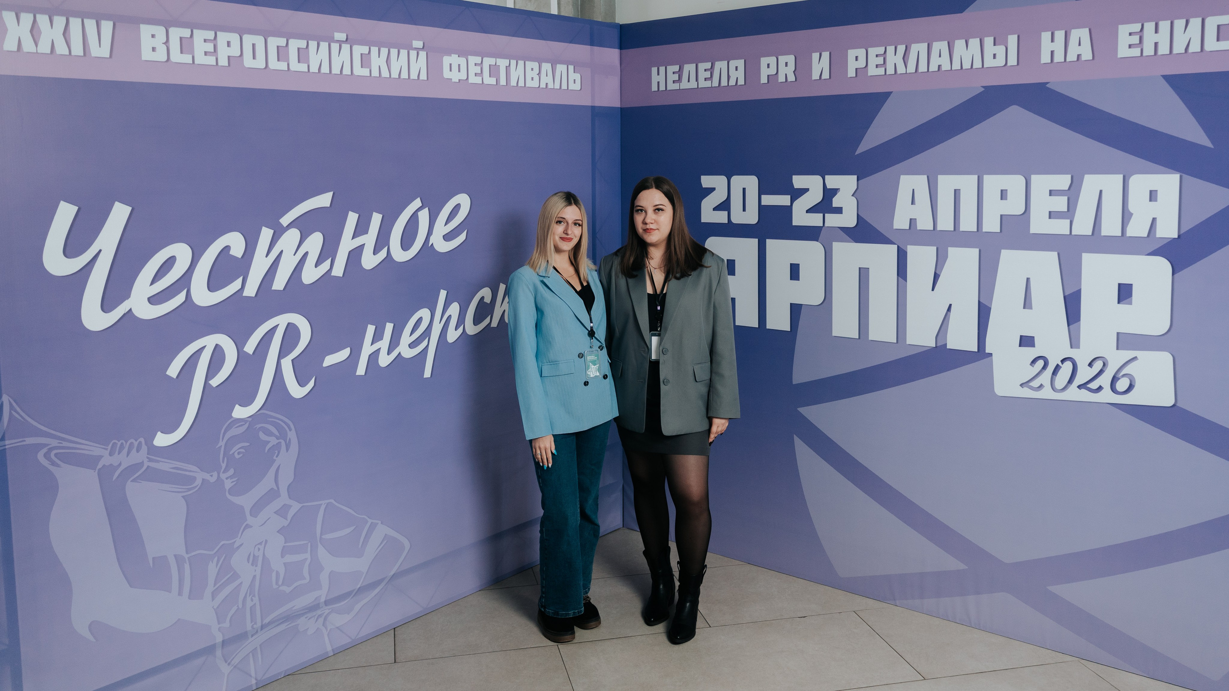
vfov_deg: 36.1
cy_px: 257
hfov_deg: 60.5
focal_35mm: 32
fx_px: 1053
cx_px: 641
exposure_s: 1/160
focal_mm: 28
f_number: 2.8
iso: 800
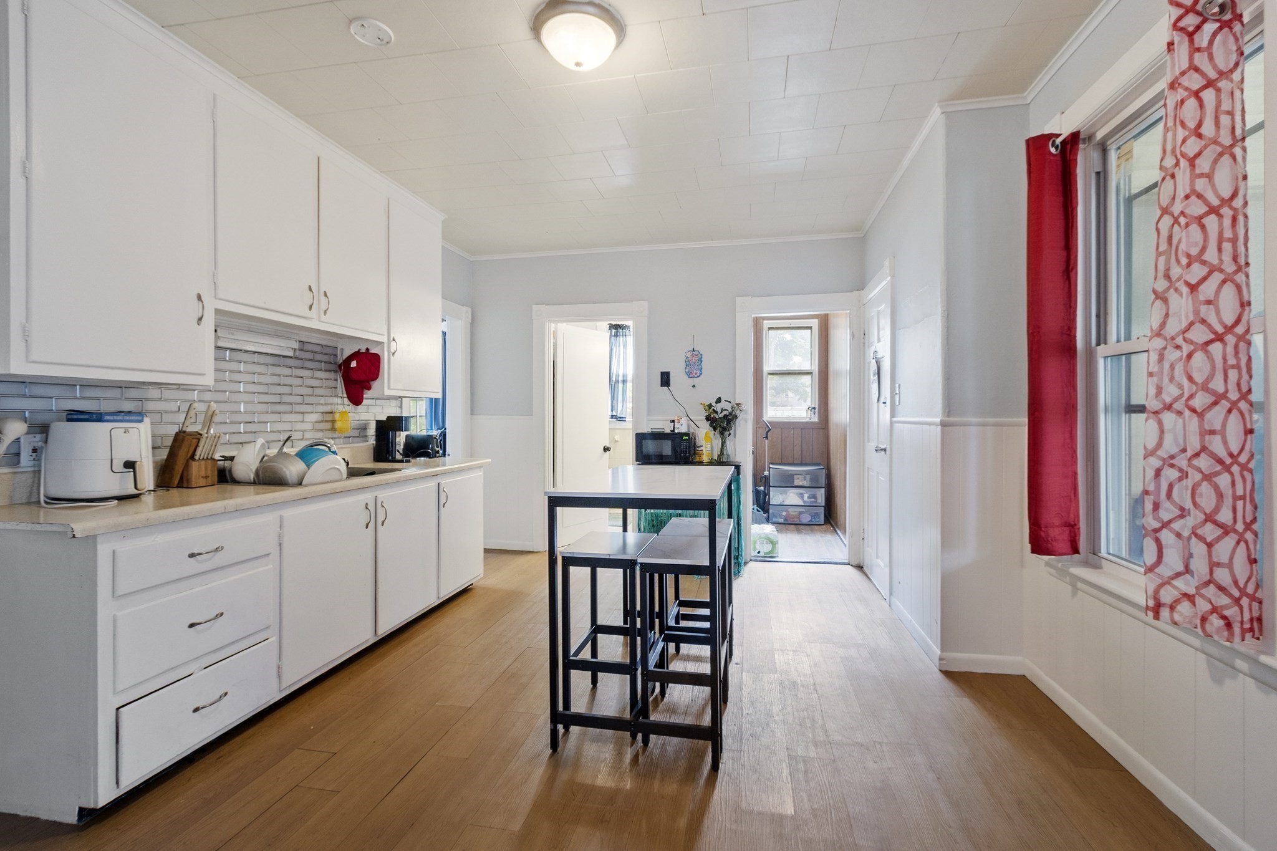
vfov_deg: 77.3
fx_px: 532
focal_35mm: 15
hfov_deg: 100.4
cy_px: 426
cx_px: 638
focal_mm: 10
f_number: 8
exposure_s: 1
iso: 320
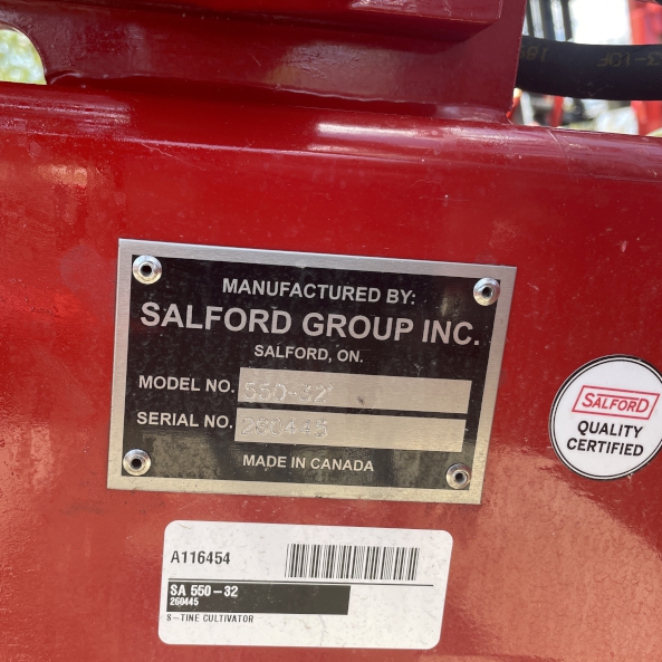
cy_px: 333
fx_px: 671
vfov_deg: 52.5
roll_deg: -4.7
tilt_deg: -10.3
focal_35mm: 31
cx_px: 231
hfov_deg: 51.7
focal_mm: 4.2
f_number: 1.6
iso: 32
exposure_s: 1/203
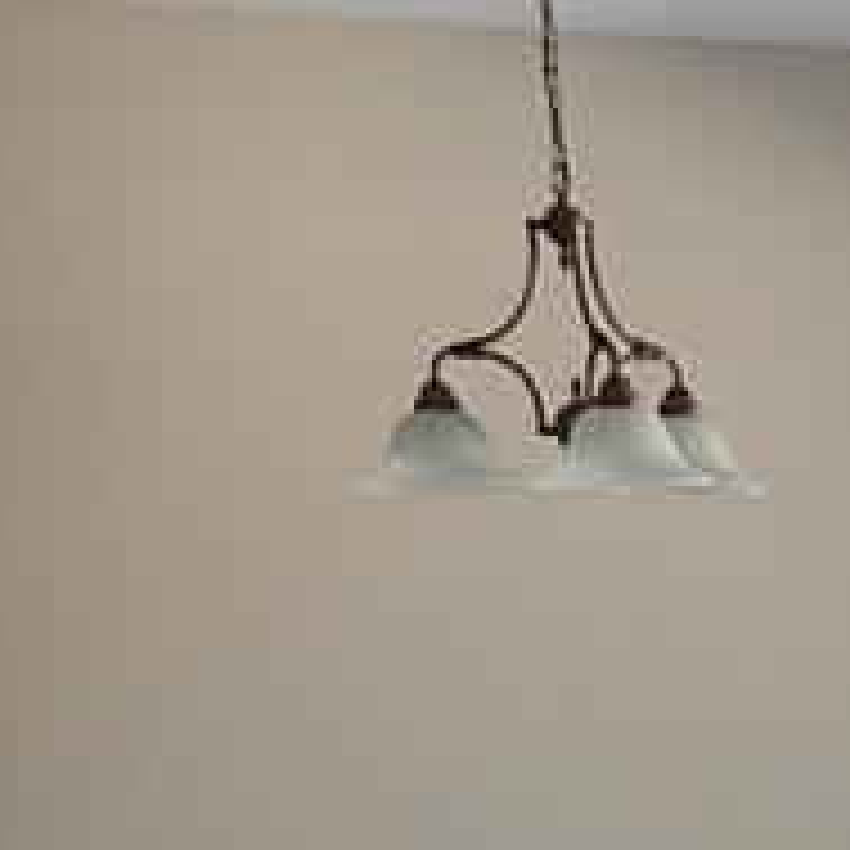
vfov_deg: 13.4
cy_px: 1403
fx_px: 3334
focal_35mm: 120
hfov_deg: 12.1
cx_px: 1925
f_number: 3.4
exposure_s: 1/30
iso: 160
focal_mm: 4.5
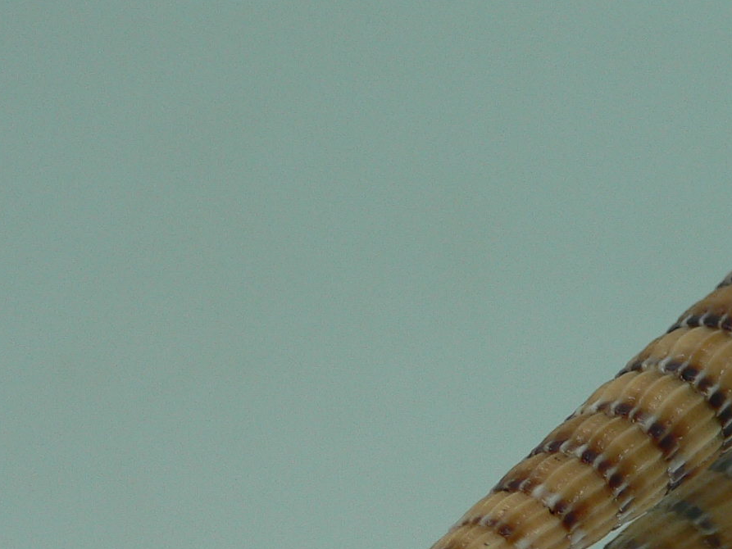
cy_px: 536
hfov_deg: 24.3
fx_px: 1671
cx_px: 596
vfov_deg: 18.2
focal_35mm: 79
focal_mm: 4.6
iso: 80
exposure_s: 1/60
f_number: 2.8
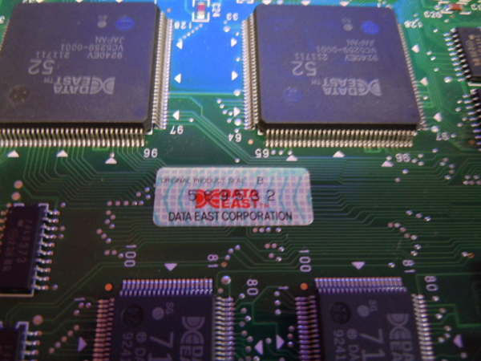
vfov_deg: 46.8
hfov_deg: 60.0
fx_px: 417
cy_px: 180
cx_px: 240
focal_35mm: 30
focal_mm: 5.4
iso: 400
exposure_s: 1/6
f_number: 3.5
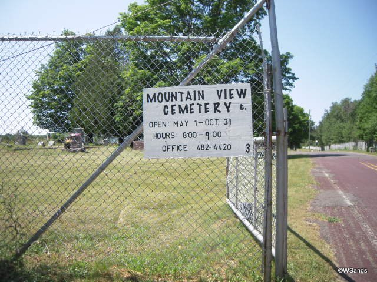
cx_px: 188
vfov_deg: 49.7
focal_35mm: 28
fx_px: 305
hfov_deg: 63.4
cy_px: 141
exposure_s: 1/800
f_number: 2.7
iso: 100
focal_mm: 5
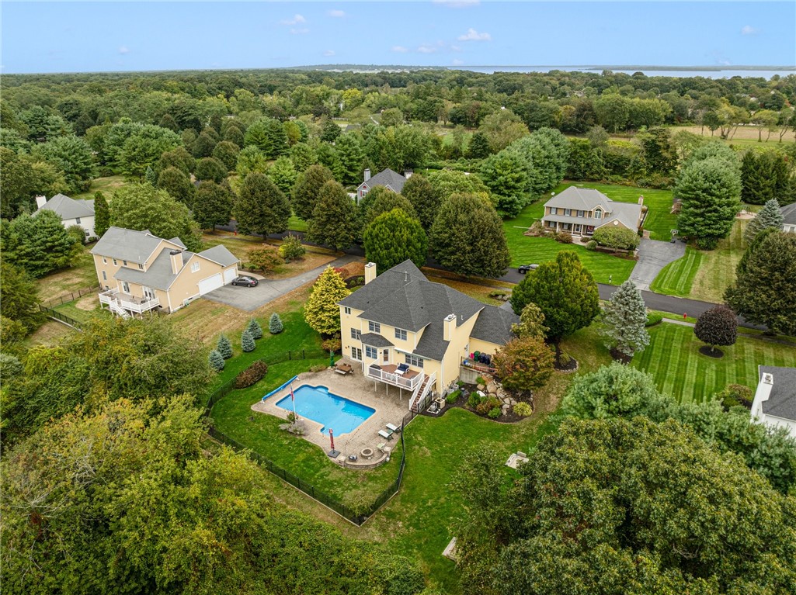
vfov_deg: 56.7
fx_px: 551
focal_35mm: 24
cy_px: 298
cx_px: 398
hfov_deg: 71.6
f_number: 2.8
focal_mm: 12.29
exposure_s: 1/640
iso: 100
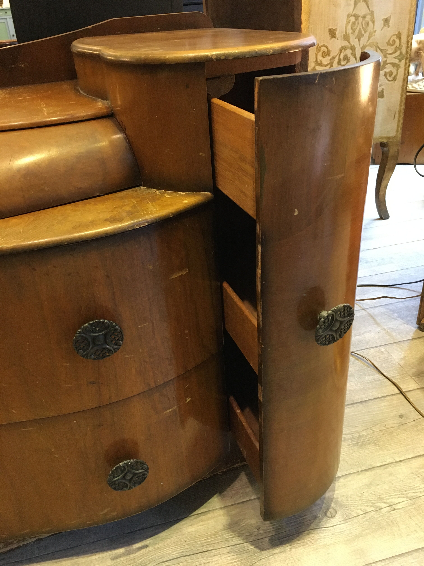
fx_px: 474
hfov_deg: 48.2
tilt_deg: -30.4
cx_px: 212
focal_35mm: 29
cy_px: 283
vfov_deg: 61.7
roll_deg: +3.6
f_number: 2.2
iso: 200
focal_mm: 4.15
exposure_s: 1/25
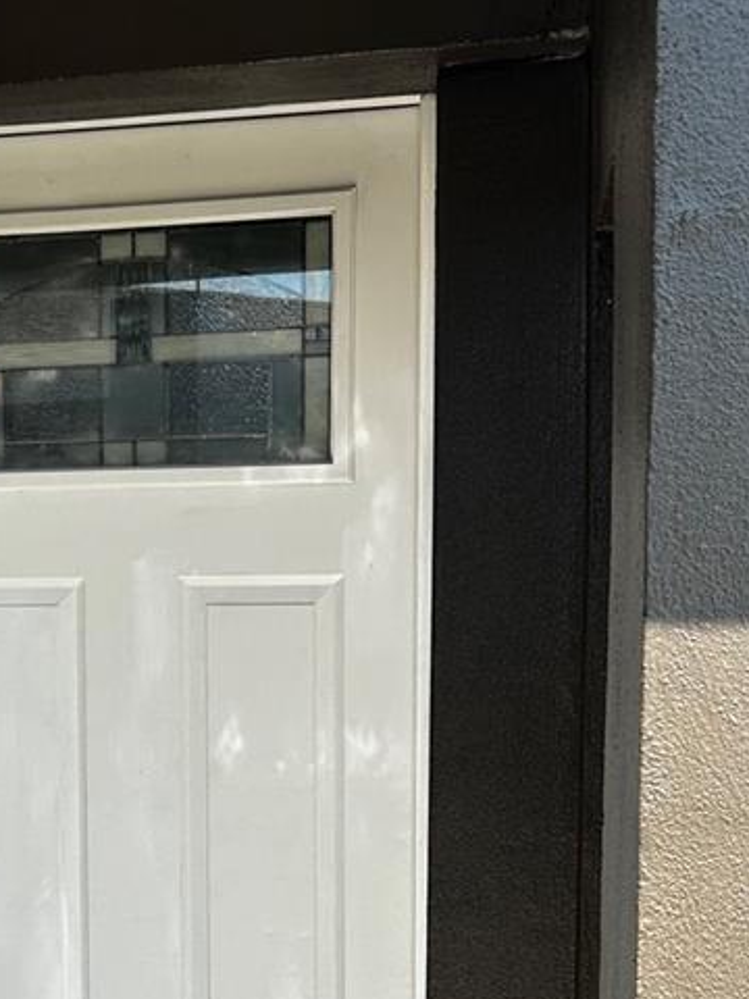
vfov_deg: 29.5
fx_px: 1875
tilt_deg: -7.4
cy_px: 714
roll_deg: +1.0
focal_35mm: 65
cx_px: 10
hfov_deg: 21.8
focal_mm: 5.7
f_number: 1.5
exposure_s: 1/1266
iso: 50
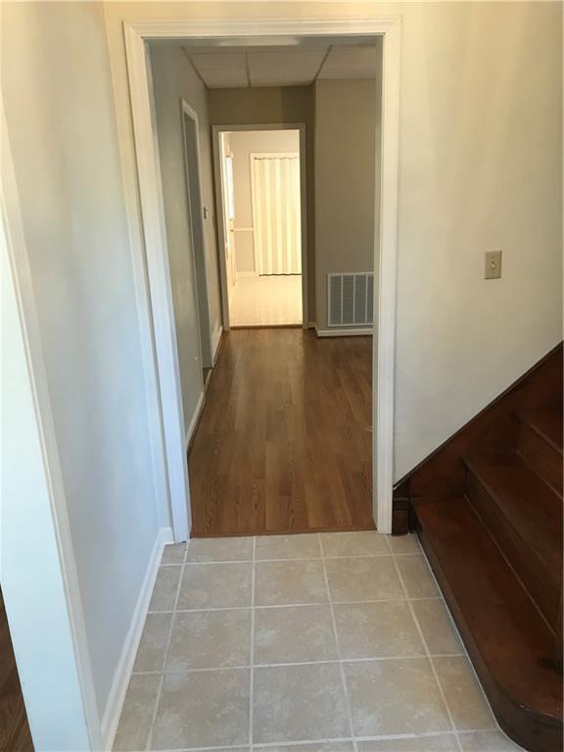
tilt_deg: -16.3
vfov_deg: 63.4
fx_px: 608
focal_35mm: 28
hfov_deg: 49.7
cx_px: 282
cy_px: 376
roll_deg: +1.8
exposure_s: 1/20
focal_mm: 3.99
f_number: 1.8
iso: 40
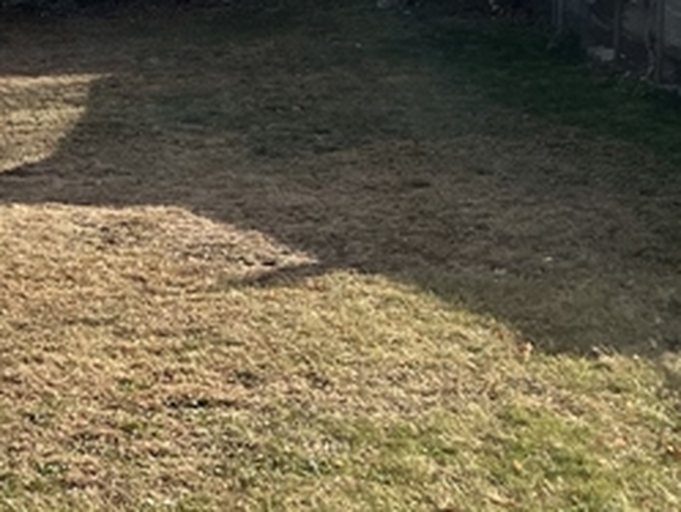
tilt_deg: -6.4
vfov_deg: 13.7
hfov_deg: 17.7
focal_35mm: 107
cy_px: 3
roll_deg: +0.2
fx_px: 2106
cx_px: -79
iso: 50
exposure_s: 1/3968
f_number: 1.5
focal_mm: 5.7
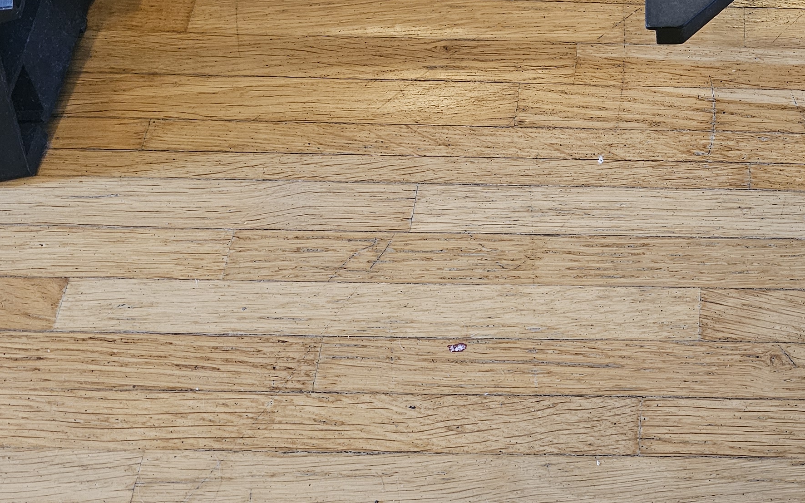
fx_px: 1207
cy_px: 104
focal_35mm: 55
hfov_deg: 34.3
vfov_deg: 23.2
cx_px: 763
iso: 1000
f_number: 1.7
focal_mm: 6.3
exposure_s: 1/100
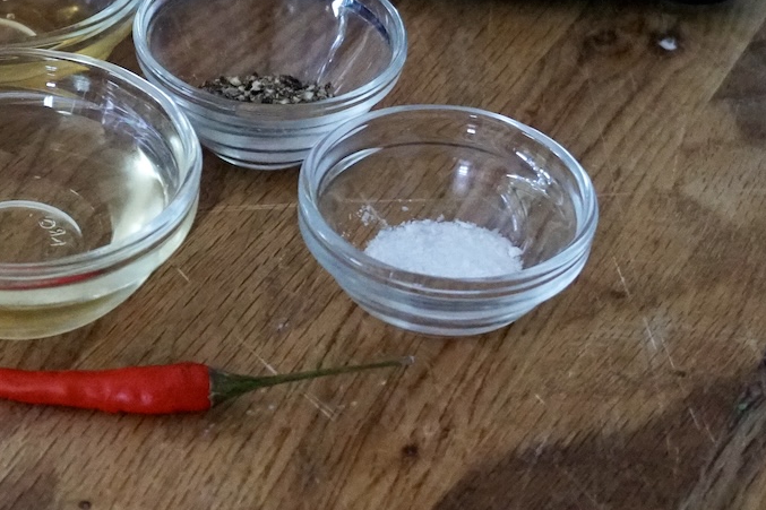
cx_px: 63
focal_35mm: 88
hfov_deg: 22.5
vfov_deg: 15.4
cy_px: 60
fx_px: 1871
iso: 6400
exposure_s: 1/80
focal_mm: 31
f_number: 4.5
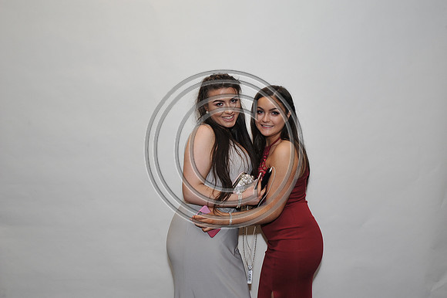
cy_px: 149
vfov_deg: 31.9
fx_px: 521
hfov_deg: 46.4
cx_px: 224
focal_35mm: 42
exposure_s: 1/60
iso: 1000
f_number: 8
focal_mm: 42
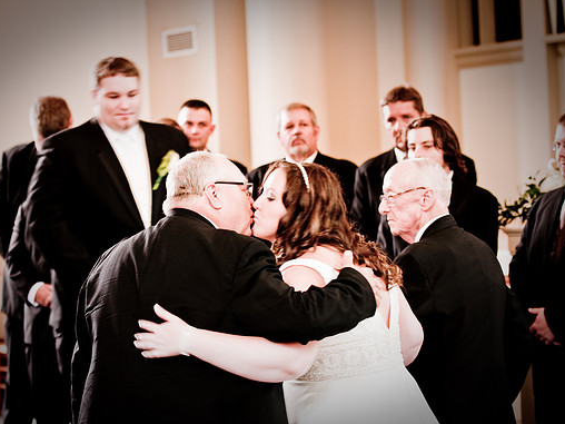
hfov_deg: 17.1
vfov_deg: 12.9
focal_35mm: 115
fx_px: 1877
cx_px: 261
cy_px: 212
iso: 200
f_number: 2.8
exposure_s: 1/20
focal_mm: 70
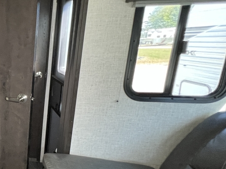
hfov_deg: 36.9
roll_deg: +2.5
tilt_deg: -12.6
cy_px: 99
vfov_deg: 41.6
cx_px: -61
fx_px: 222
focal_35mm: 34
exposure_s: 1/94
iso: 250
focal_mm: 1.57
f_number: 1.8
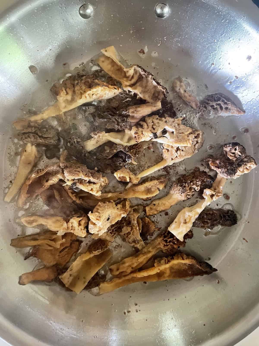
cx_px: 130
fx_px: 259
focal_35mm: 26
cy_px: 173
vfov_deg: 67.3
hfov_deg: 53.1
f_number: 1.6
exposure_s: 1/30
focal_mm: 4.2
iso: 640
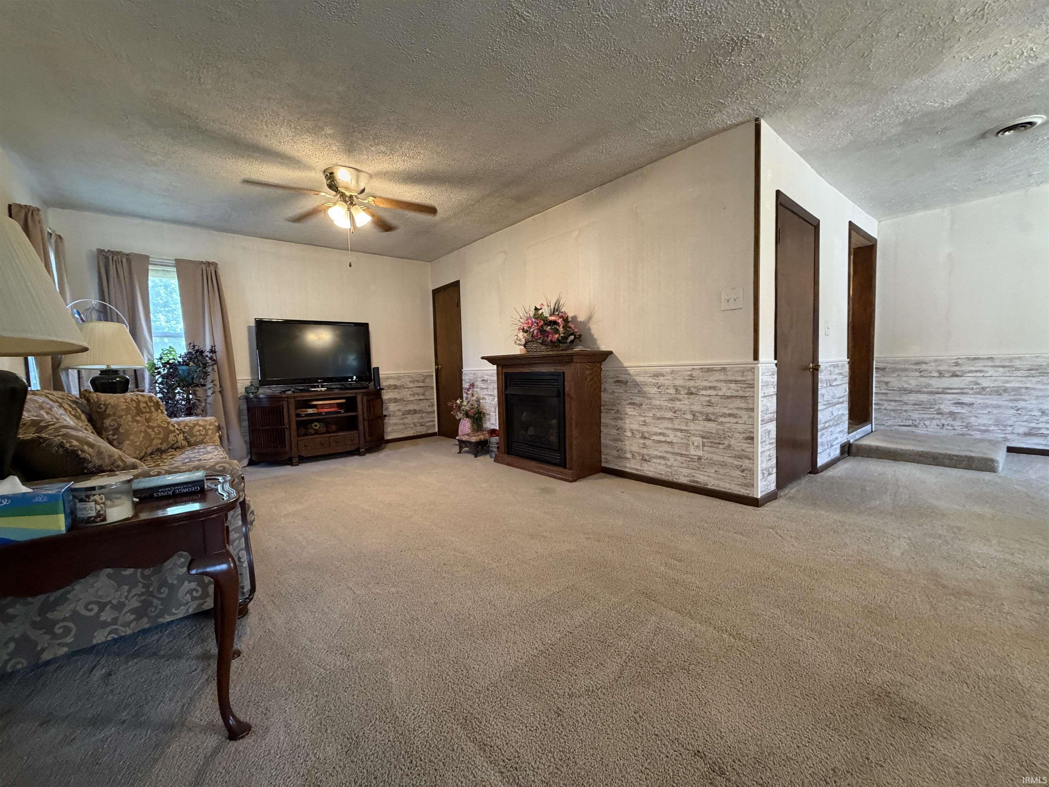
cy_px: 394
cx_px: 524
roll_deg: +2.1
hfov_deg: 102.1
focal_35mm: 14
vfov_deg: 85.7
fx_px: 424
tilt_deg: -4.5
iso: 400
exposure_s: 1/60
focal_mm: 2.22
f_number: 2.2
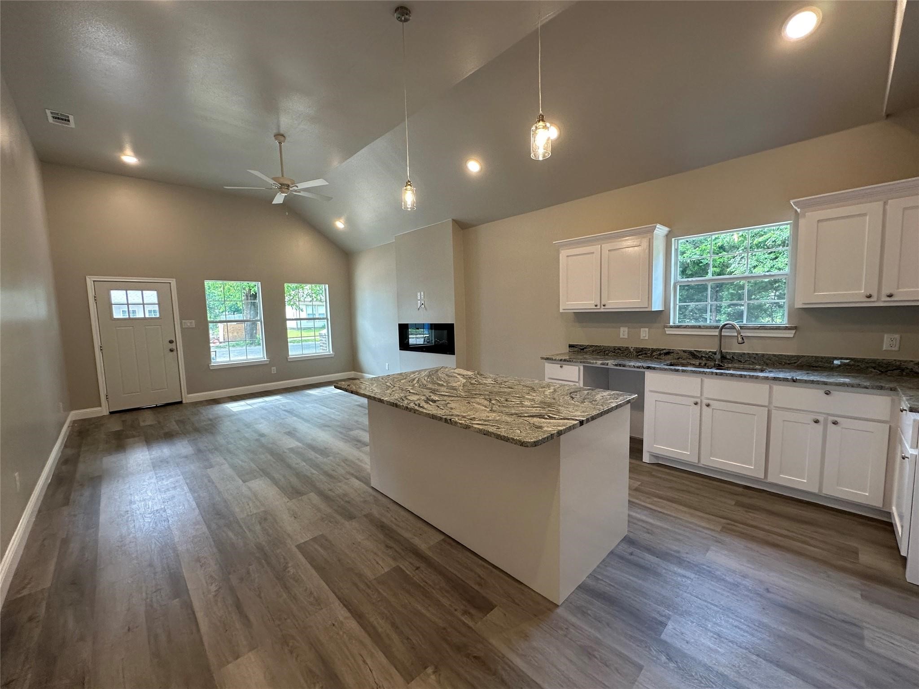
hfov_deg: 102.1
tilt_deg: -5.0
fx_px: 372
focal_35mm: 14
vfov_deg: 85.7
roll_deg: +1.7
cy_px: 344
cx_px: 460
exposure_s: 1/120
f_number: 2.2
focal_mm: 2.22
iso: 160
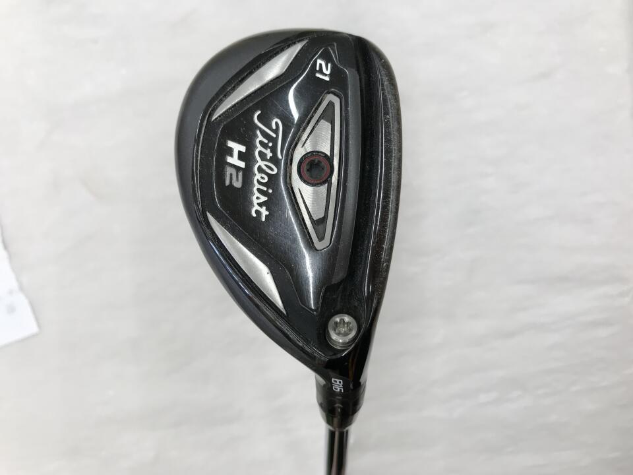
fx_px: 512
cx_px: 316
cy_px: 238
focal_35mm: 28
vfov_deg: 49.7
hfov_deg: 63.4
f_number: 1.8
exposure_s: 1/120
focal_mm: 3.99
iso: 32
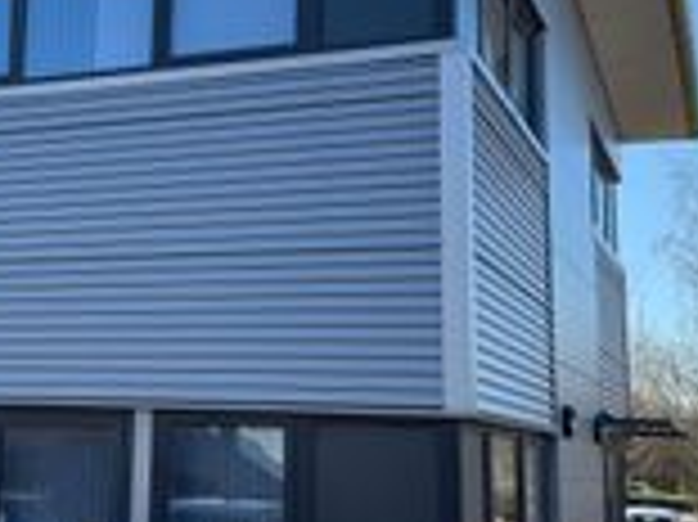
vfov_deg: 23.5
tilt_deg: +12.6
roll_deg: -1.6
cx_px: 117
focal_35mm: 62
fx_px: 1249
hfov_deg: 30.3
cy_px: 184
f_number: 1.78
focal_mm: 6.76
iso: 80
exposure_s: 1/1637
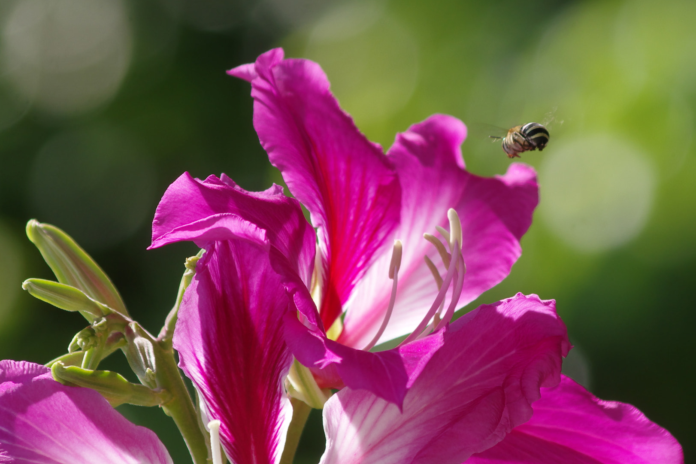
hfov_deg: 6.4
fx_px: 6224
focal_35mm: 322
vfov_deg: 4.3
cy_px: 274
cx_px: 387
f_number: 7.1
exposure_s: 1/400
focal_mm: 170
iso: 320
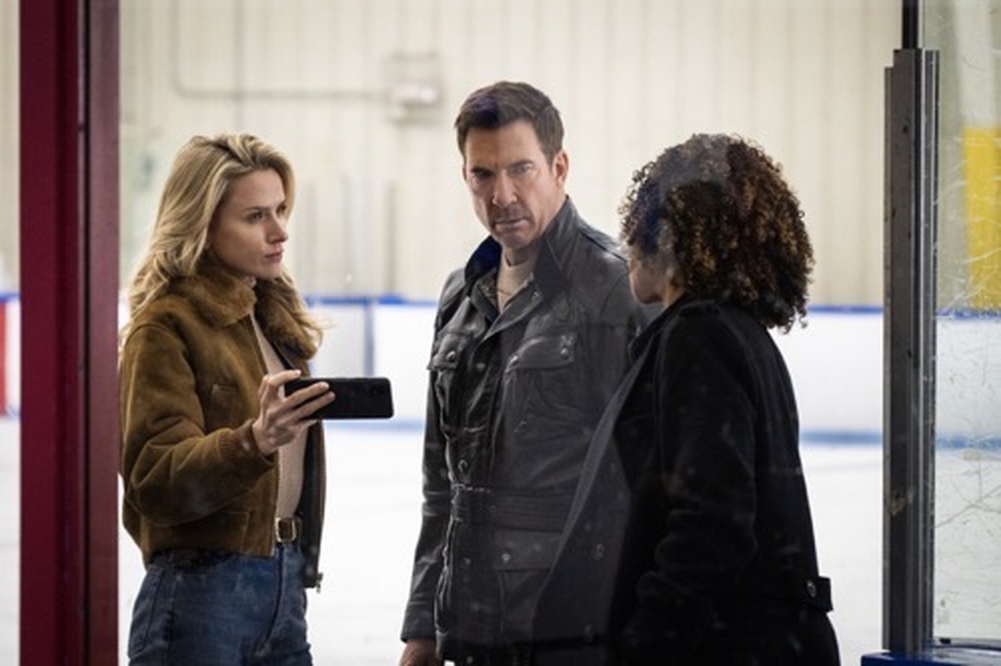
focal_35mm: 180
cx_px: 500
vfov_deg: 7.6
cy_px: 333
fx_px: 5003
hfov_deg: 11.4
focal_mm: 120
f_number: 4
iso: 4000
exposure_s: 1/250
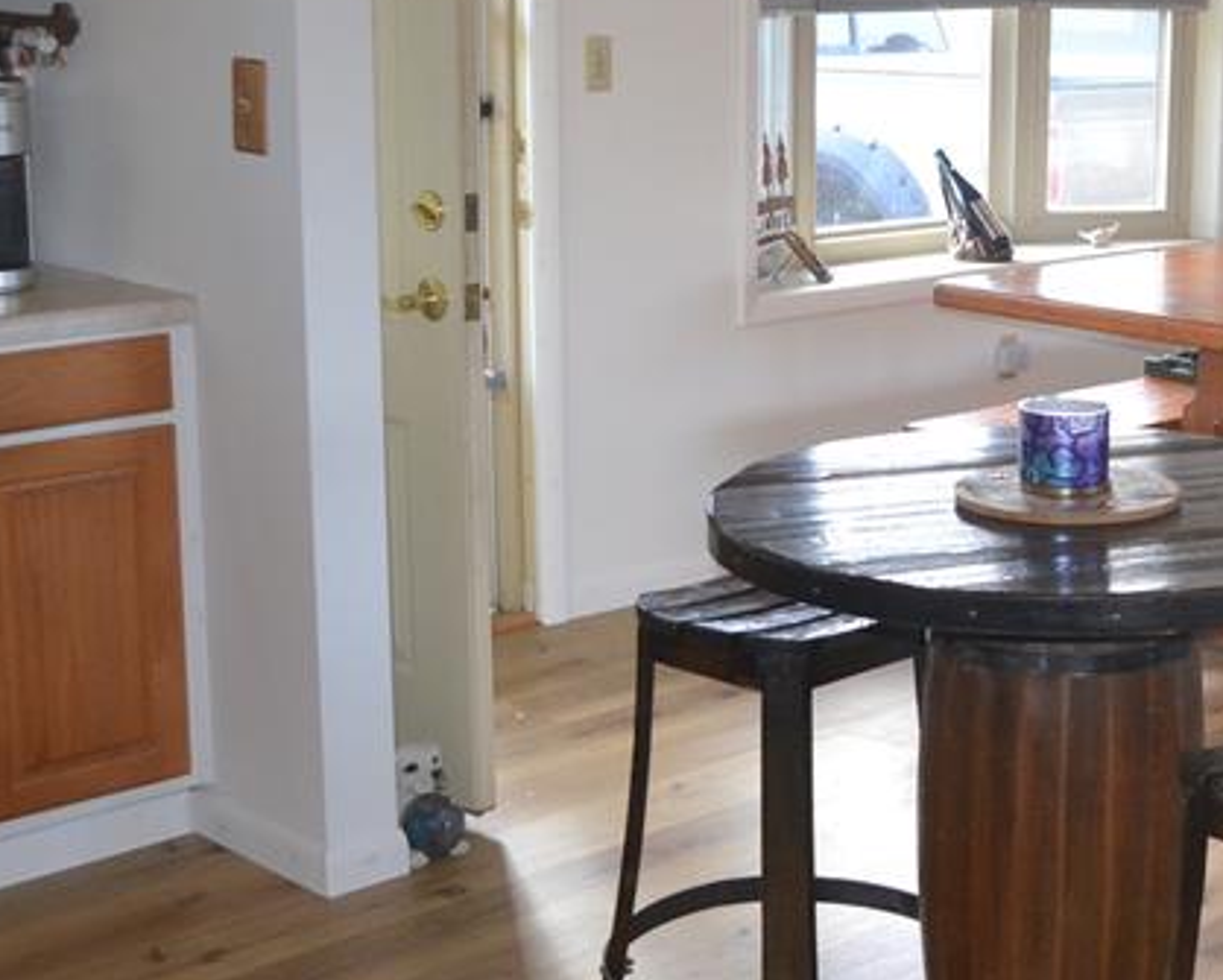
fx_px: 2246
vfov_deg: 24.6
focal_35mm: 62
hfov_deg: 28.5
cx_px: 1238
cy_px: 392
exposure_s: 1/60
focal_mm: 18
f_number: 3.5
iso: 400
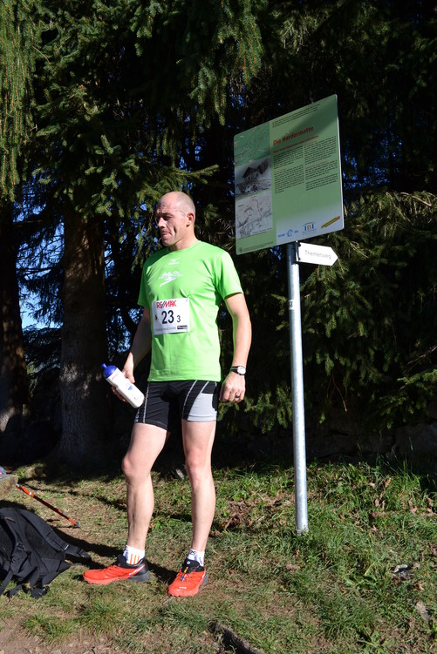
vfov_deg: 53.1
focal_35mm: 36
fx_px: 655
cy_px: 327
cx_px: 218
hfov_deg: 36.9
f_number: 7.1
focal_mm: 24
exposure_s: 1/200
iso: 100
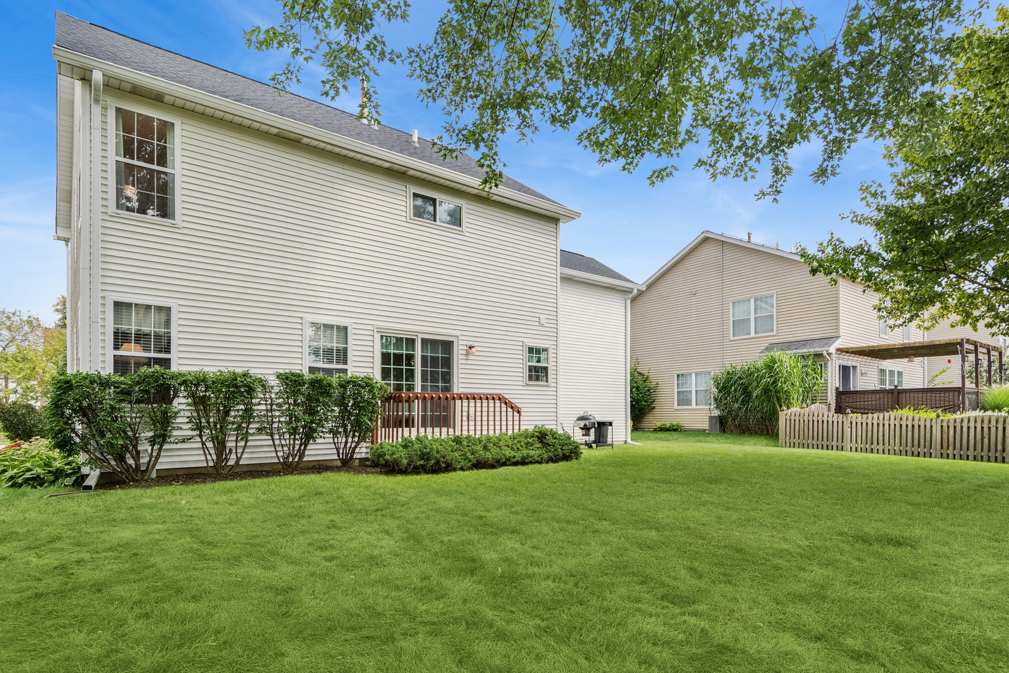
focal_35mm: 18
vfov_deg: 67.4
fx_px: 504
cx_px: 504
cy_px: 336
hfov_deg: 90.0
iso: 250
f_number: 8
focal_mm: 12
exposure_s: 1/160
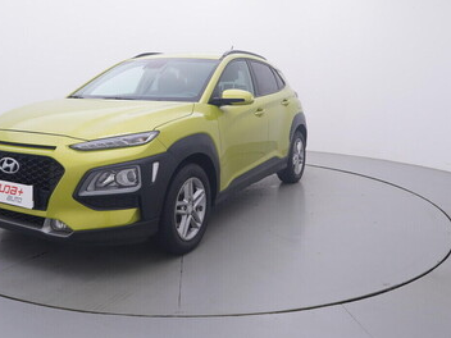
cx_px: 190
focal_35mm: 34
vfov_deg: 41.4
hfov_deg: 54.1
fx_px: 440
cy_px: 108
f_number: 5
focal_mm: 15
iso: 200
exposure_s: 1/80
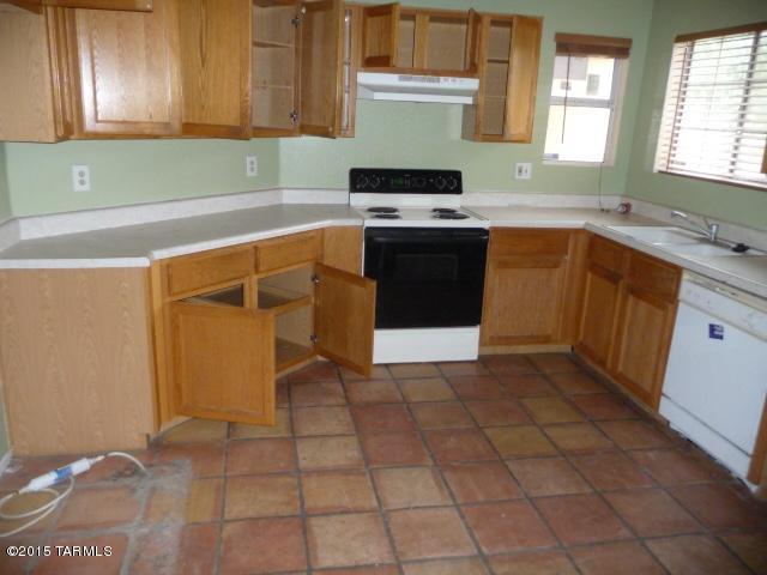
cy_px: 288
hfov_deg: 63.4
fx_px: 620
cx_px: 384
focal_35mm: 28
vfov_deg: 49.7
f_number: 3.3
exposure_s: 1/30
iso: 400
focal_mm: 4.7
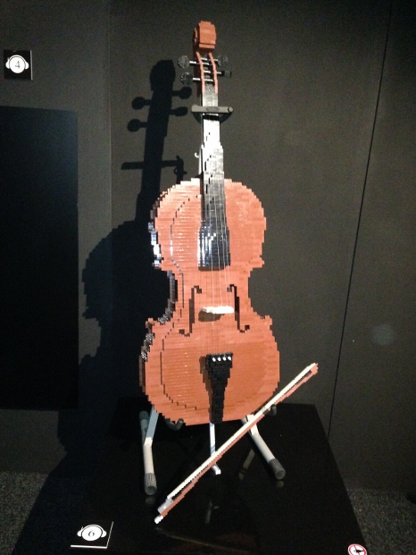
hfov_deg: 41.8
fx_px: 545
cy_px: 280
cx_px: 209
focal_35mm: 34
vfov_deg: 53.9
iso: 800
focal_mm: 4.12
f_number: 2.4
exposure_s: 1/16
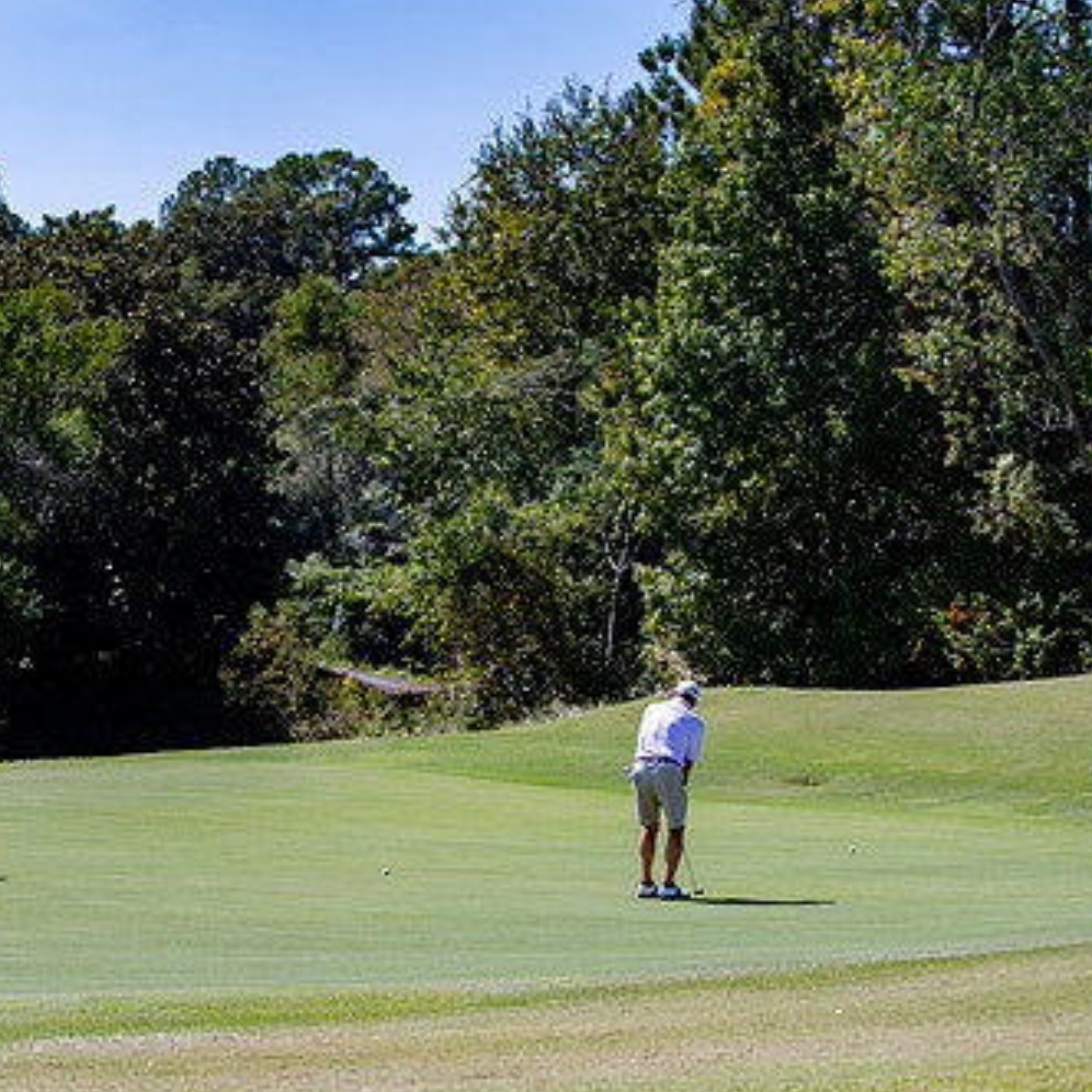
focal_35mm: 118
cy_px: 670
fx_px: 4211
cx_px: 274
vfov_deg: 14.8
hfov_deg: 14.7
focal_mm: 70
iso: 100
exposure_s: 1/1600
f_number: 2.8
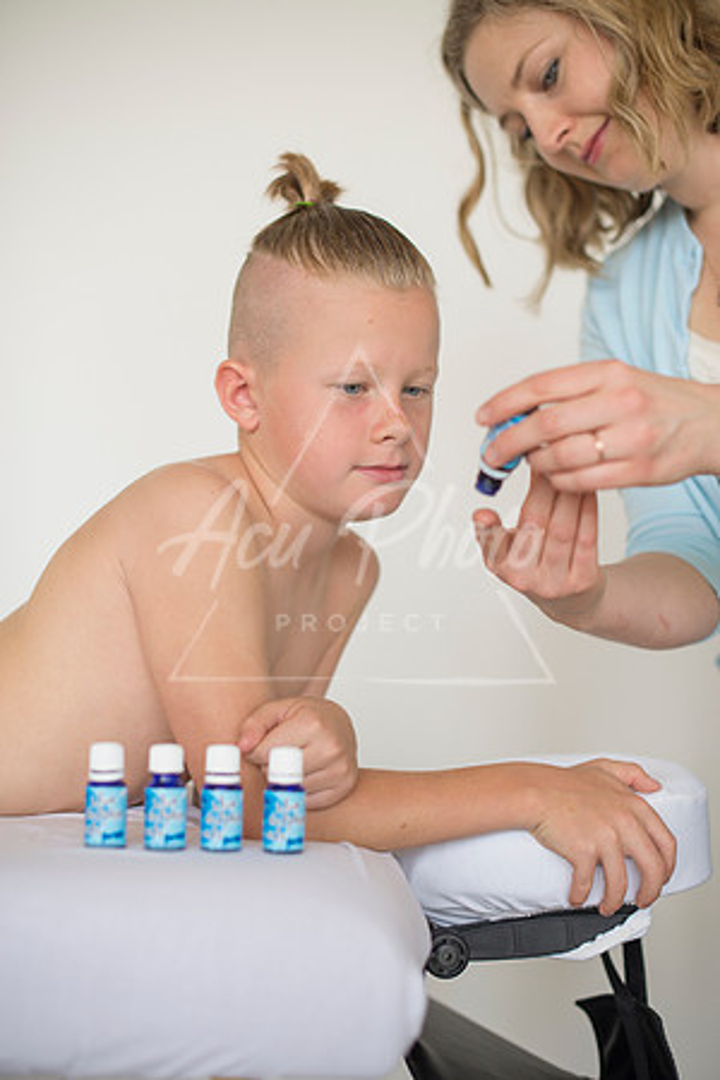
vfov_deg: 39.6
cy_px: 540
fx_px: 1500
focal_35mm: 50
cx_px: 360
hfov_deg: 27.0
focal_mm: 50
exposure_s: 1/800
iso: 250
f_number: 2.2
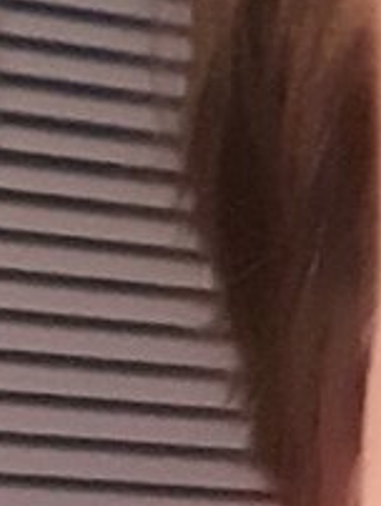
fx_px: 2695
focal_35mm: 184
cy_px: 248
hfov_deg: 7.6
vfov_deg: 10.7
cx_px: 857
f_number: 2
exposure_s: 1/8
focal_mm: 2.61
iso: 1250
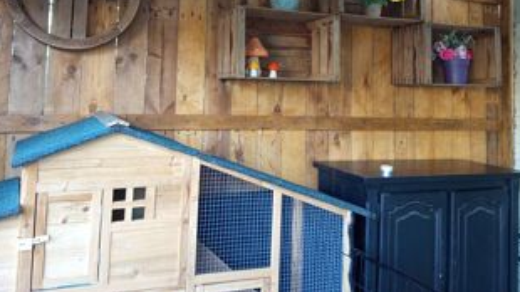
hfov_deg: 55.3
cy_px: 56
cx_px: 258
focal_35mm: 36
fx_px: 496
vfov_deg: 31.9
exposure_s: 1/33.3
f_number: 1.7
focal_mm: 5.24
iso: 539
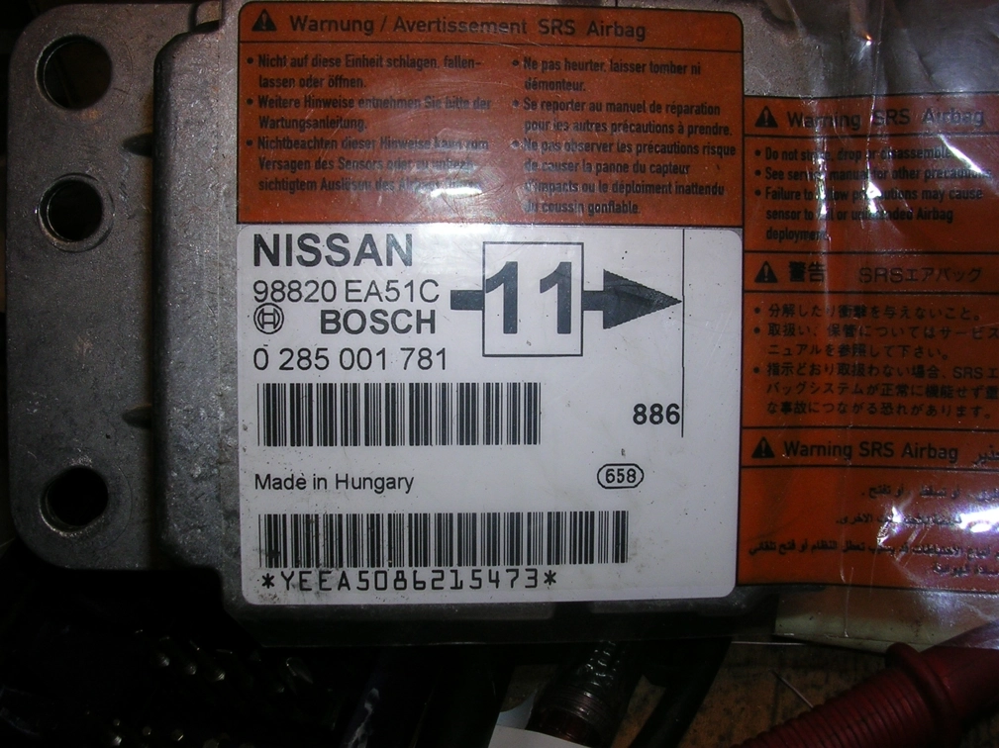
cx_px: 500
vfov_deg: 37.7
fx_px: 1096
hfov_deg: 49.0
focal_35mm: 38
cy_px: 374
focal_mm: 5.8
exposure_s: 1/60.1
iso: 50
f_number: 5.6
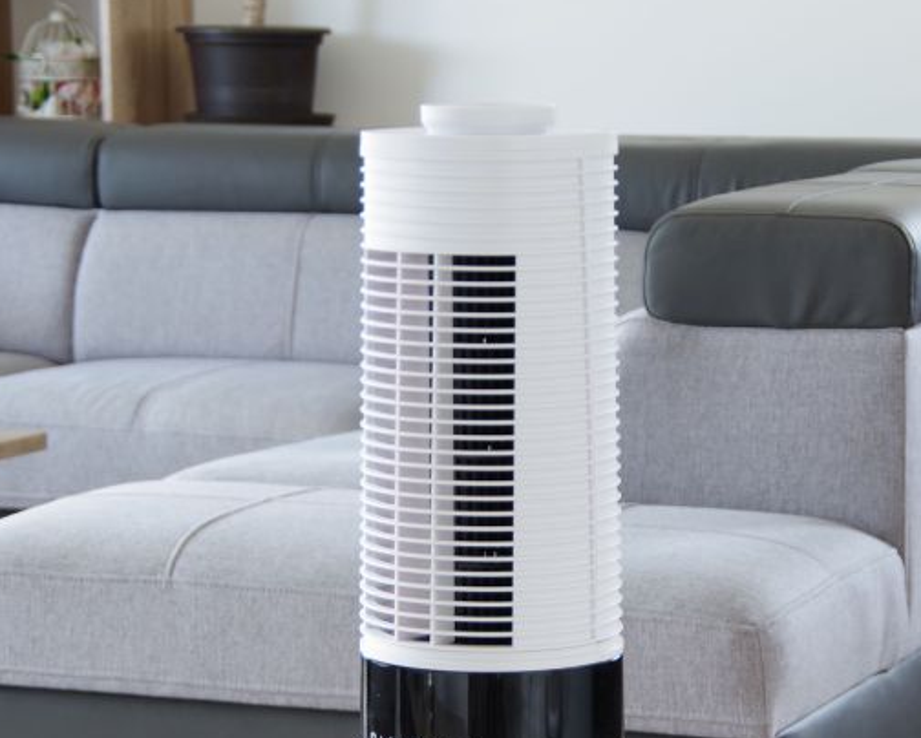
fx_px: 4010
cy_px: 569
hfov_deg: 13.1
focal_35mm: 147
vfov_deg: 10.5
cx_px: 534
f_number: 4.5
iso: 200
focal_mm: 53
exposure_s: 1/1.67
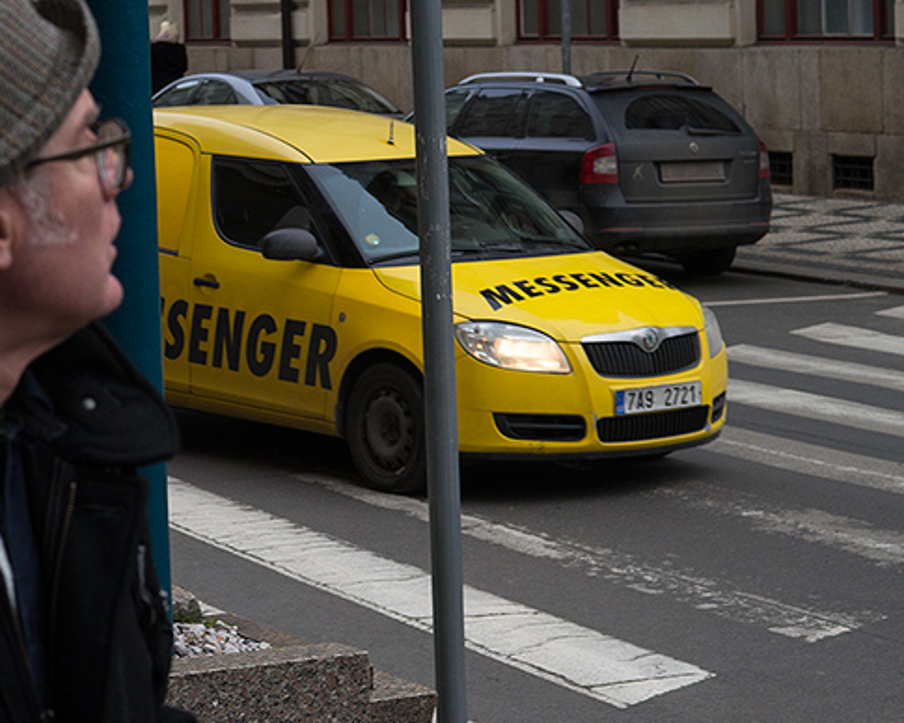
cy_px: 266
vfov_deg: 13.3
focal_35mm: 116
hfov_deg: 16.3
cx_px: 17
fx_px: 3104
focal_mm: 50
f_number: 7.1
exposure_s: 1/200
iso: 250
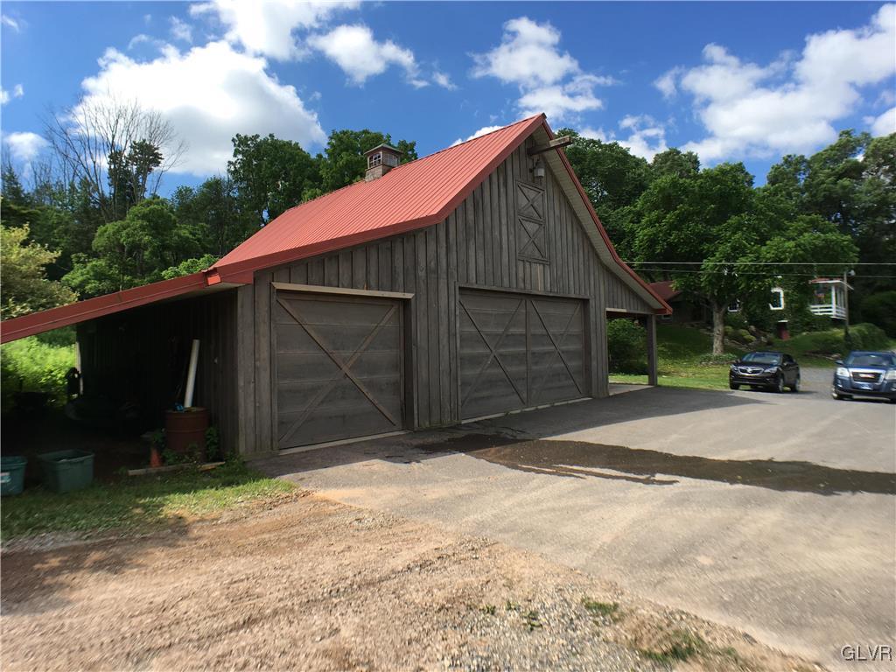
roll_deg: +1.8
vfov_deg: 48.2
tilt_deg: +3.4
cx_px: 448
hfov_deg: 61.7
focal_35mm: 29
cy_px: 336
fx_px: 751
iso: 25
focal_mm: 4.15
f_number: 2.2
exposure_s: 1/1054
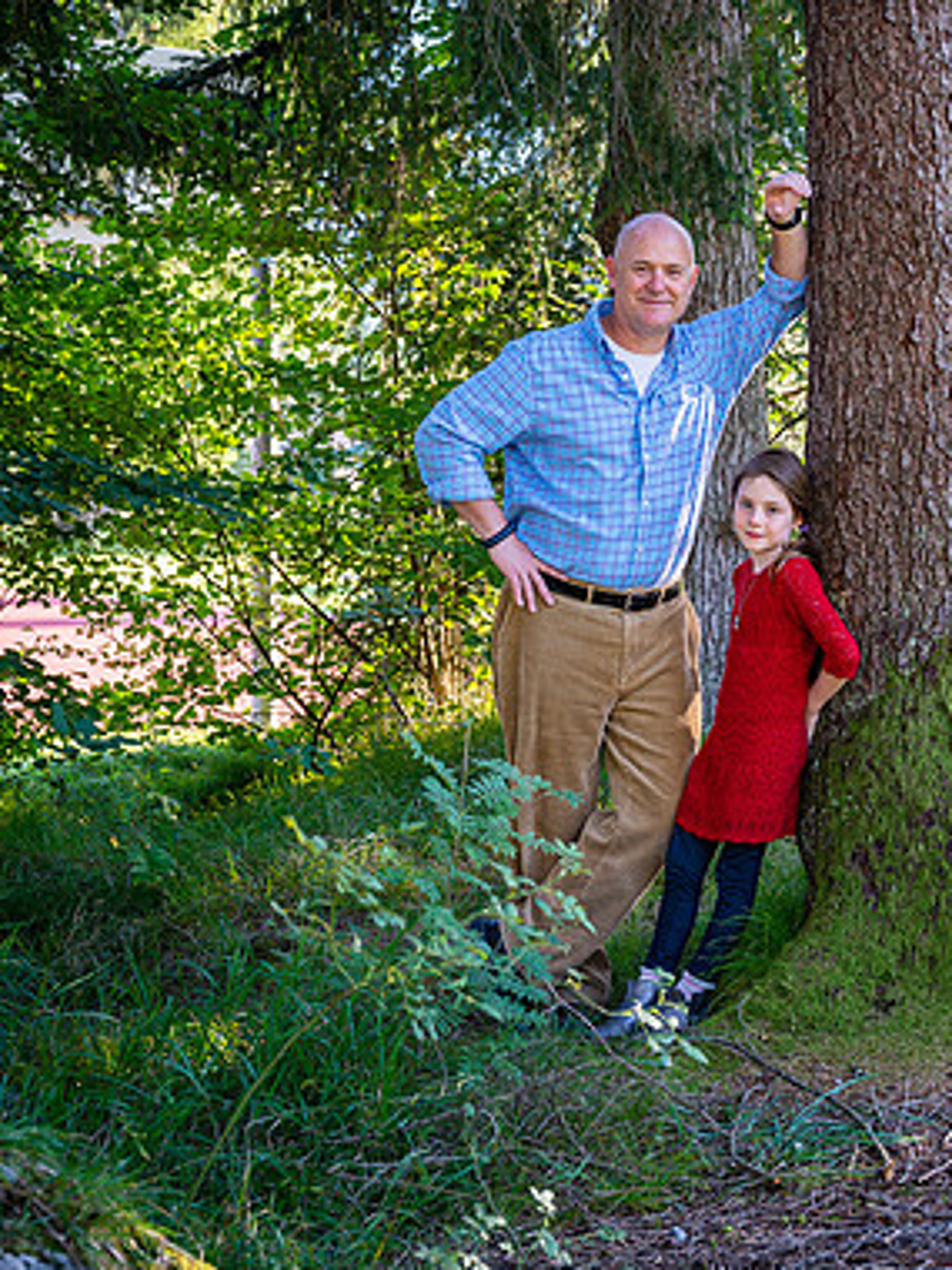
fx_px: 2787
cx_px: 952
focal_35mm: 76
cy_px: 666
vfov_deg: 25.7
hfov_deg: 18.9
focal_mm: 49
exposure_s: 1/60
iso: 200
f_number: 4
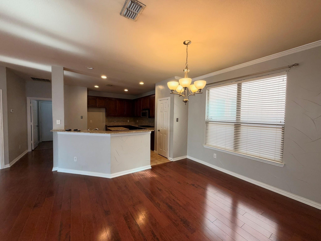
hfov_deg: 102.1
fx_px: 130
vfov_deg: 85.7
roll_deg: -1.3
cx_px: 160
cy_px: 120
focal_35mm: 14
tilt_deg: -1.7
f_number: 2.2
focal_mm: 2.22
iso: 160
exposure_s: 1/120
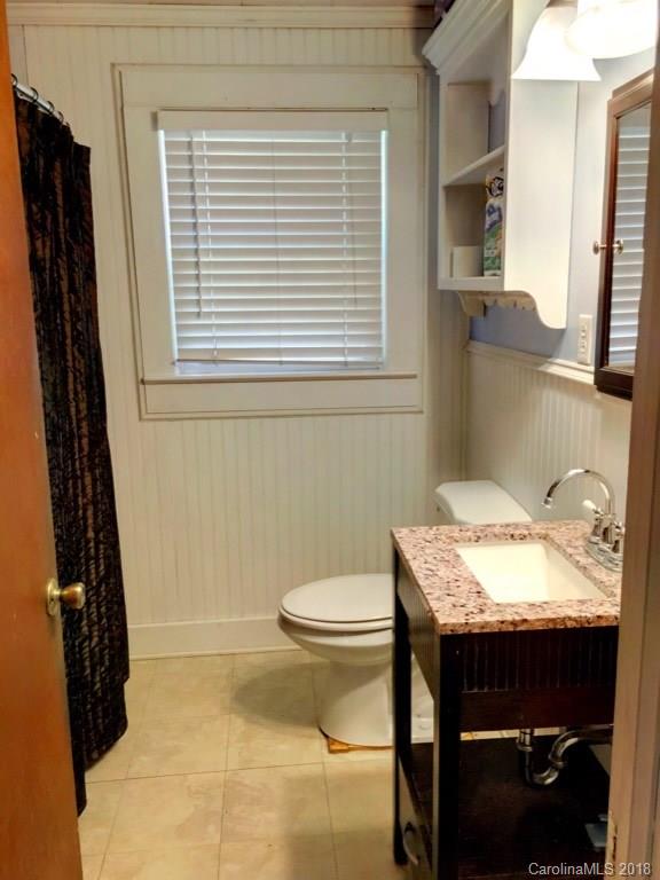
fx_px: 737
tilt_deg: -11.0
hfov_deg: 48.2
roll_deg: +0.7
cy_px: 440
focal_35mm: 29
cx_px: 330
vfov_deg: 61.7
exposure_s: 1/30
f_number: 2.2
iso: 80
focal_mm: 4.15
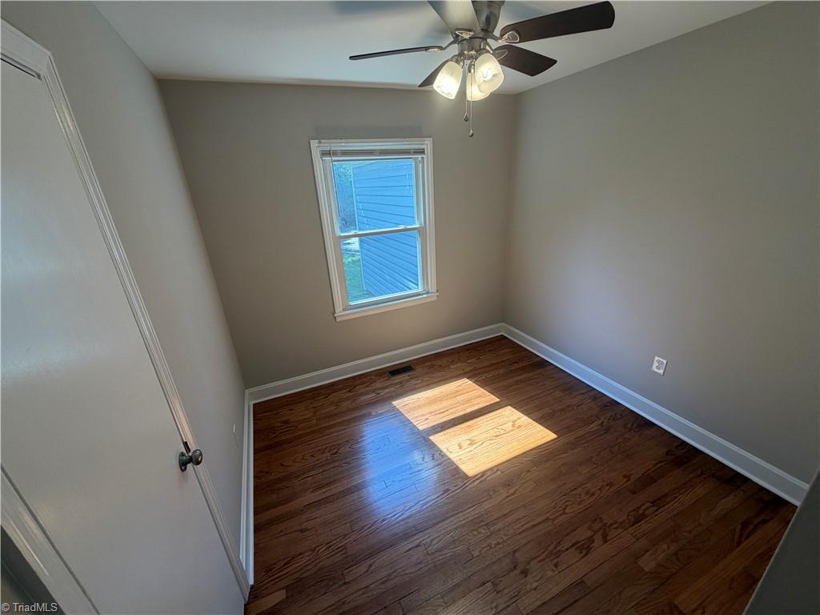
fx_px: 332
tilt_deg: -20.3
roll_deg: +3.5
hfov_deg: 102.1
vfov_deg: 85.7
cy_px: 308
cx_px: 410
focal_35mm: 14
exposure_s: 1/120
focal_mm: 2.22
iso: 64
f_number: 2.2
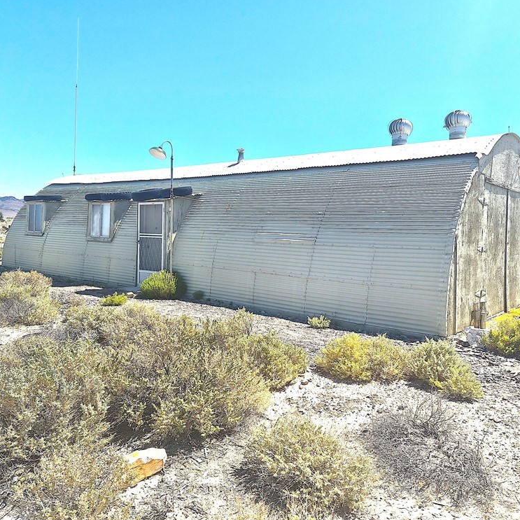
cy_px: 255
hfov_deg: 57.3
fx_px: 476
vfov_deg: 57.3
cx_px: 267
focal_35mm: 28
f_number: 1.8
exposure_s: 1/7584
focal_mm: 5.4
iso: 80
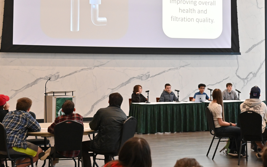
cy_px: 41
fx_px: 546
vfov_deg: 17.3
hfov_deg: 27.3
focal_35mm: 75
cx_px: 176
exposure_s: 1/200
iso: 3200
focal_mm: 46
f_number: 5
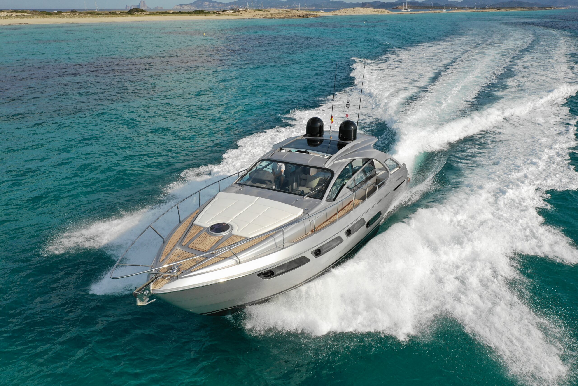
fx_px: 450
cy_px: 193
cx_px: 289
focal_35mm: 28
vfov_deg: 46.4
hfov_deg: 65.5
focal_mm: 10.26
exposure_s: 1/500
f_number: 6.3
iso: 100
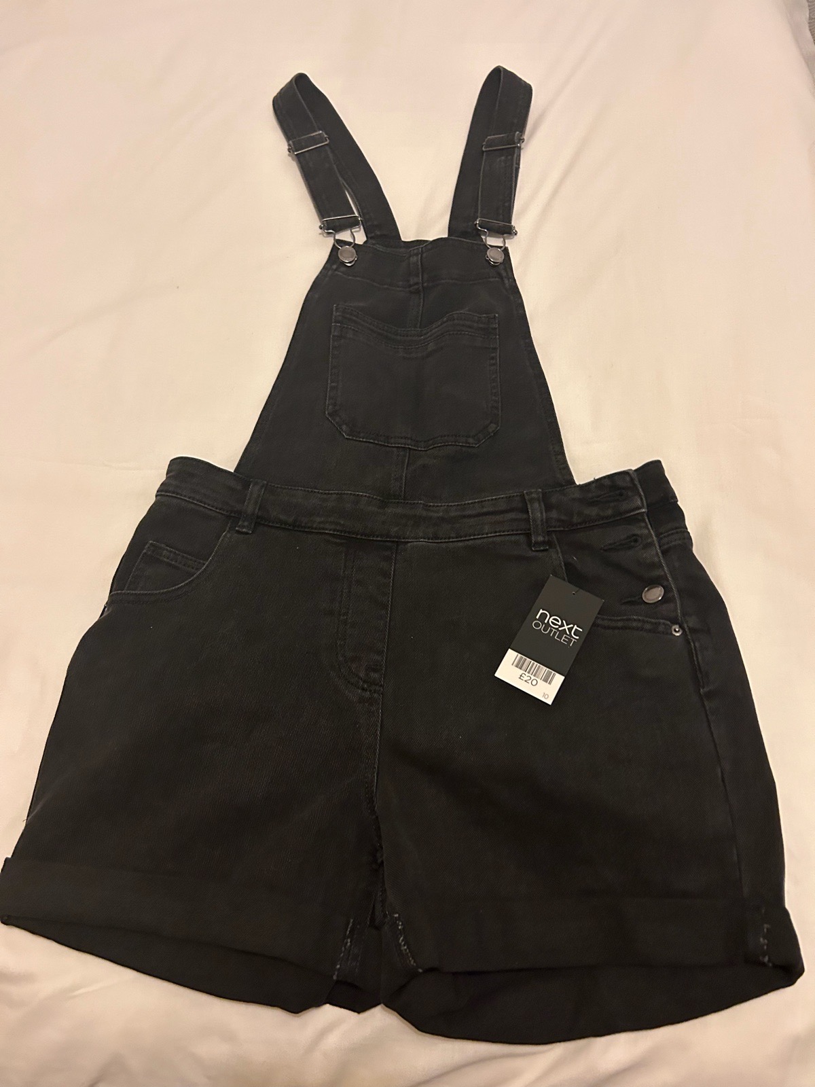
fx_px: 816
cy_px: 544
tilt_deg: -67.5
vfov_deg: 67.3
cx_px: 408
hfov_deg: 53.1
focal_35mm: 26
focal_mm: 5.7
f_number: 1.5
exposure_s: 1/33
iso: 500
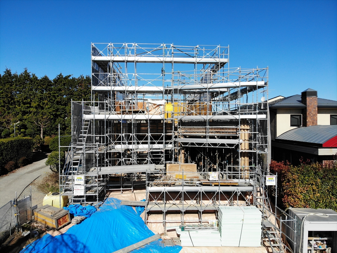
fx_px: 234
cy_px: 126
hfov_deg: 71.6
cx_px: 168
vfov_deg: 56.8
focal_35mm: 24
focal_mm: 4.5
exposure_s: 1/1480
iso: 100
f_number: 2.8
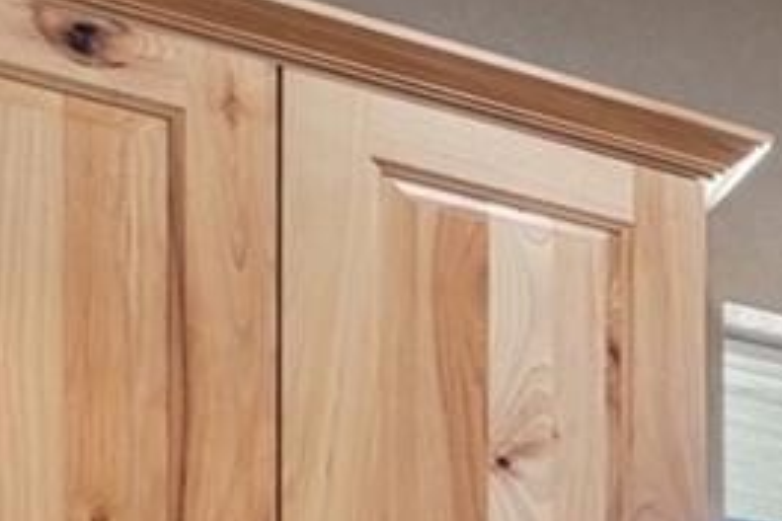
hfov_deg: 13.6
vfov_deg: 13.7
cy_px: 1045
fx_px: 1846
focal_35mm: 85
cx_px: 2035
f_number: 11
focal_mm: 14
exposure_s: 1/13
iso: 400
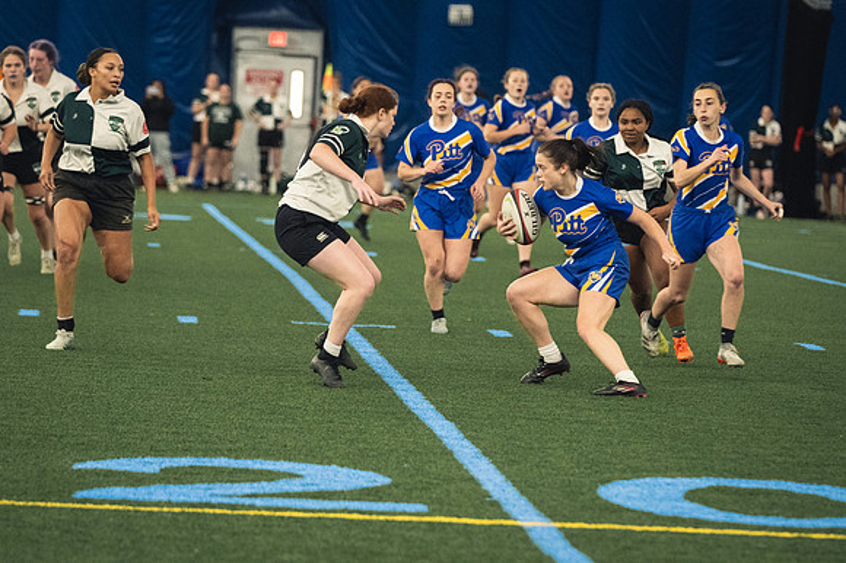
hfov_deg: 10.2
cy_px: 282
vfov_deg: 6.8
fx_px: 4744
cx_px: 423
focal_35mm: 202
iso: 7200
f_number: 2.8
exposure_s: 1/500
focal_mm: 135
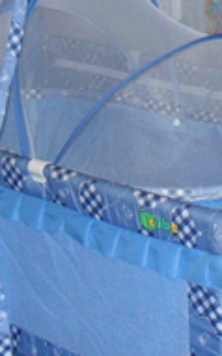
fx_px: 1038
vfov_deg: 19.1
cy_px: 31
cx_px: 215
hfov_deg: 12.1
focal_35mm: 107
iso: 200
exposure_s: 1/45
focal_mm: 6.3
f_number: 3
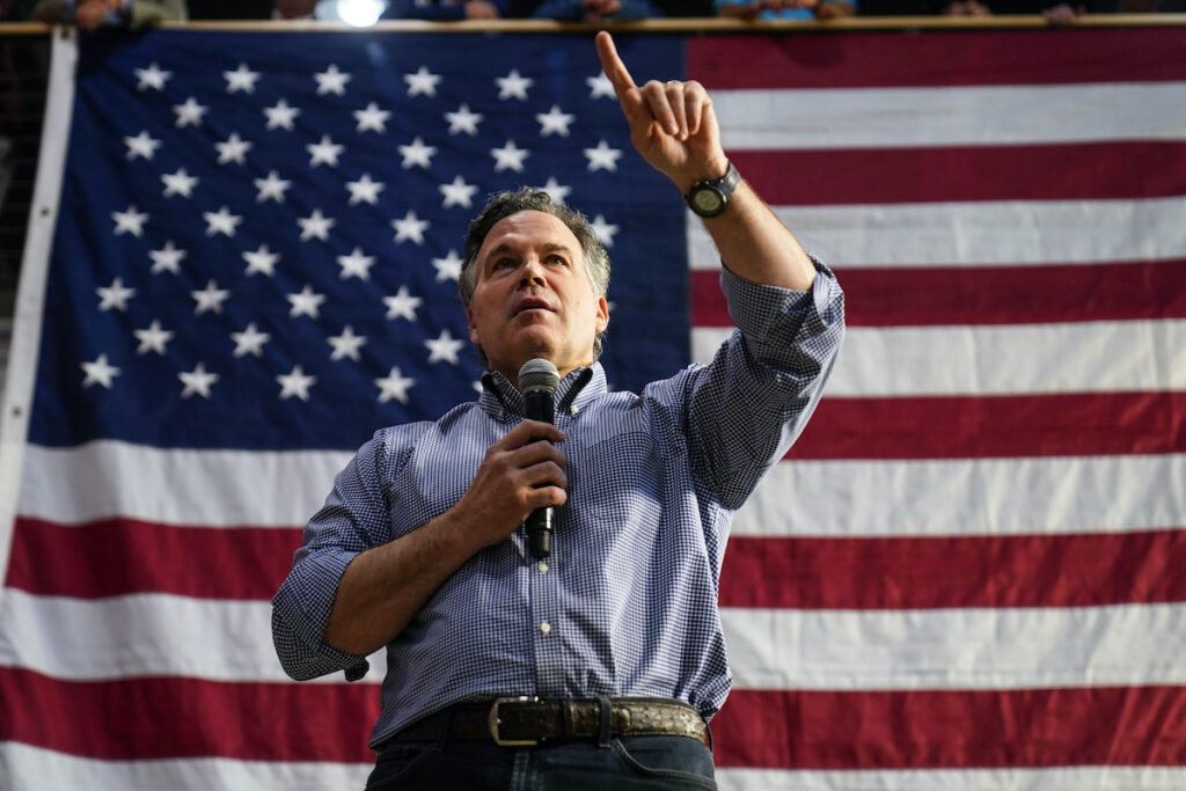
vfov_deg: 21.6
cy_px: 396
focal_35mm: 63
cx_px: 593
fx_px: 2076
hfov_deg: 31.9
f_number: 2.8
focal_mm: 63
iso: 1600
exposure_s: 1/640
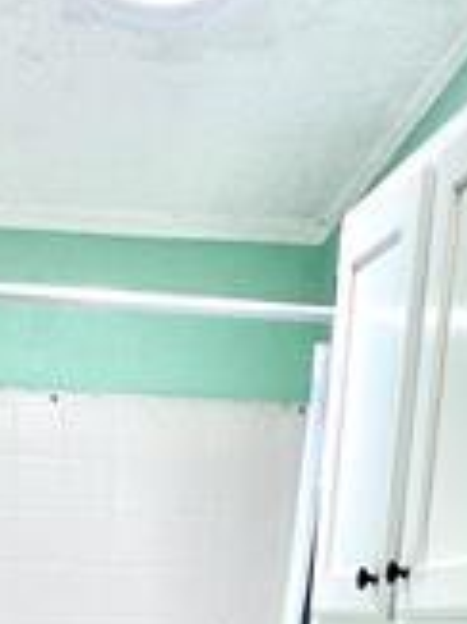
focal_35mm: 66
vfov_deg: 22.4
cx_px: 80
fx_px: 1189
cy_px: 1011
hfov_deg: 21.9
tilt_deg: -15.9
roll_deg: -1.7
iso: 100
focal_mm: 2.22
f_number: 2.2
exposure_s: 1/120
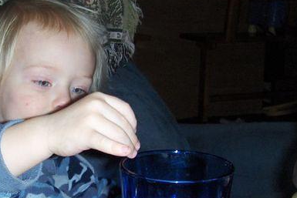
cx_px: 67
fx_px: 586
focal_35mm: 71
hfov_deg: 28.0
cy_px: 106
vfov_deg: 19.2
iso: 100
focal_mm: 6.5
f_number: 3.5
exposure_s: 1/60
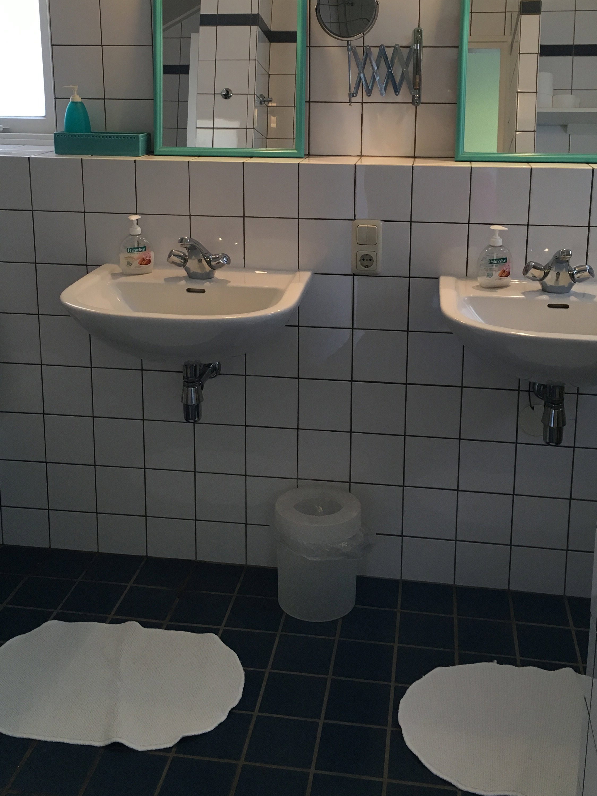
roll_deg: -1.3
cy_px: 268
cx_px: 304
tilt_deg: -12.1
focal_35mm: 39
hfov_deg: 36.8
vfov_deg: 47.1
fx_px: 897
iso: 80
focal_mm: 4.15
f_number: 2.2
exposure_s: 1/33
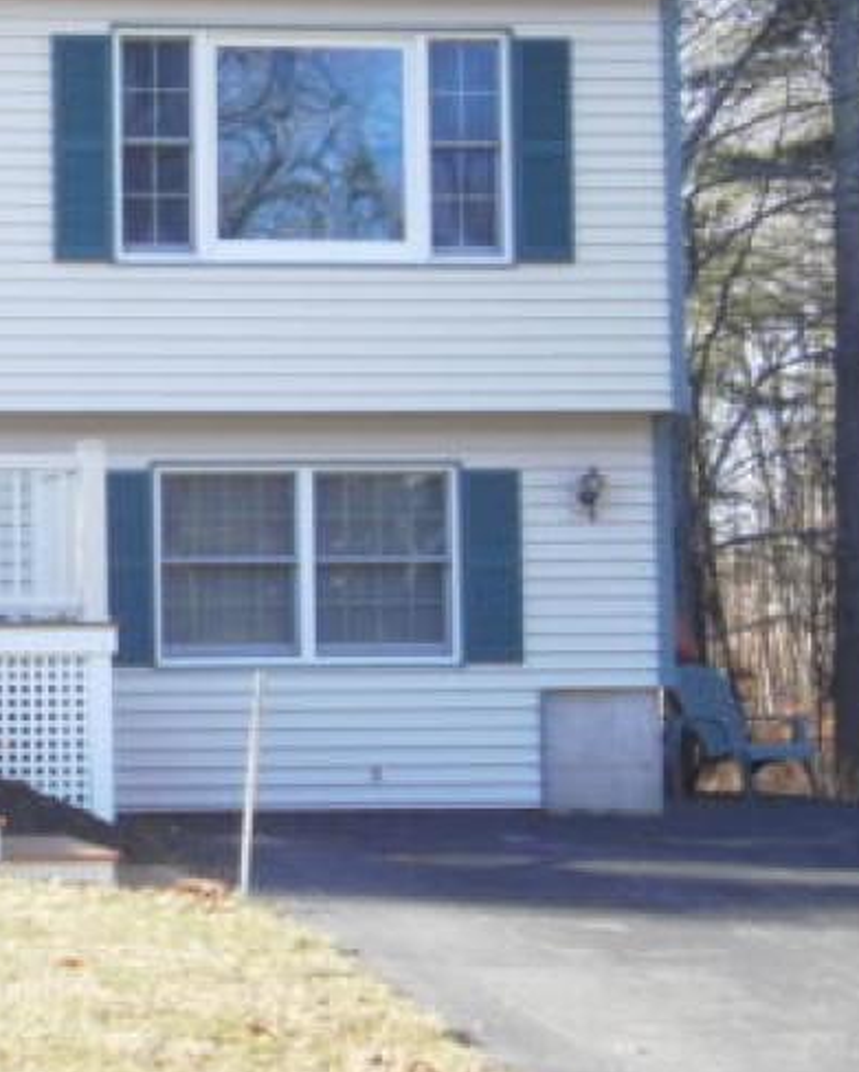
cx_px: -233
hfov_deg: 16.6
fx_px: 2794
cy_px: 387
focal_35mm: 88
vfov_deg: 21.7
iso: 200
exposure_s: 1/250
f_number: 3.4
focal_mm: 7.61
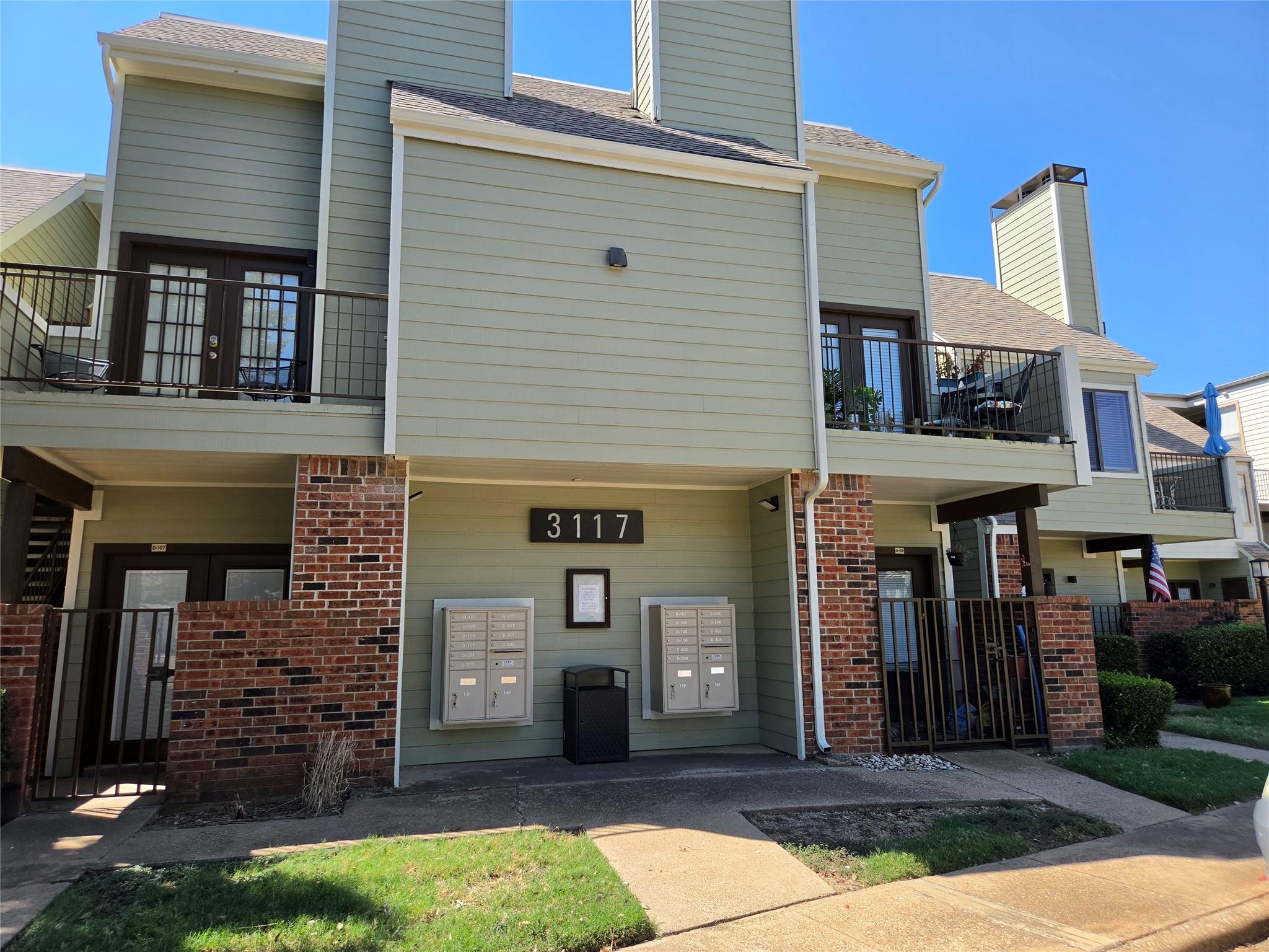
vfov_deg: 58.9
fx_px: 843
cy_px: 476
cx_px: 634
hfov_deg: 73.9
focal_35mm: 23
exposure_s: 1/2192
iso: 80
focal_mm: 5.4
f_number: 1.8
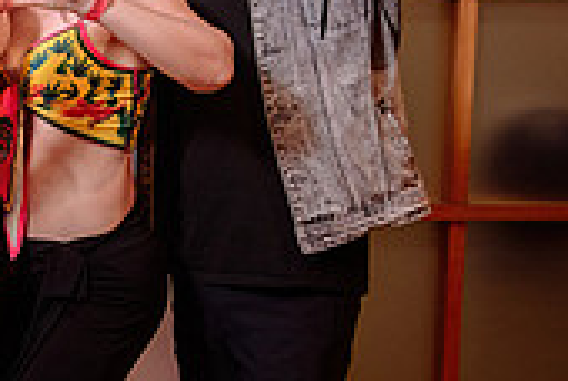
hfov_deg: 16.7
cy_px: 137
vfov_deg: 12.3
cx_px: -271
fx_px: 1770
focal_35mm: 112
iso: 500
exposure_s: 1/100
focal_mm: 30
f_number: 5
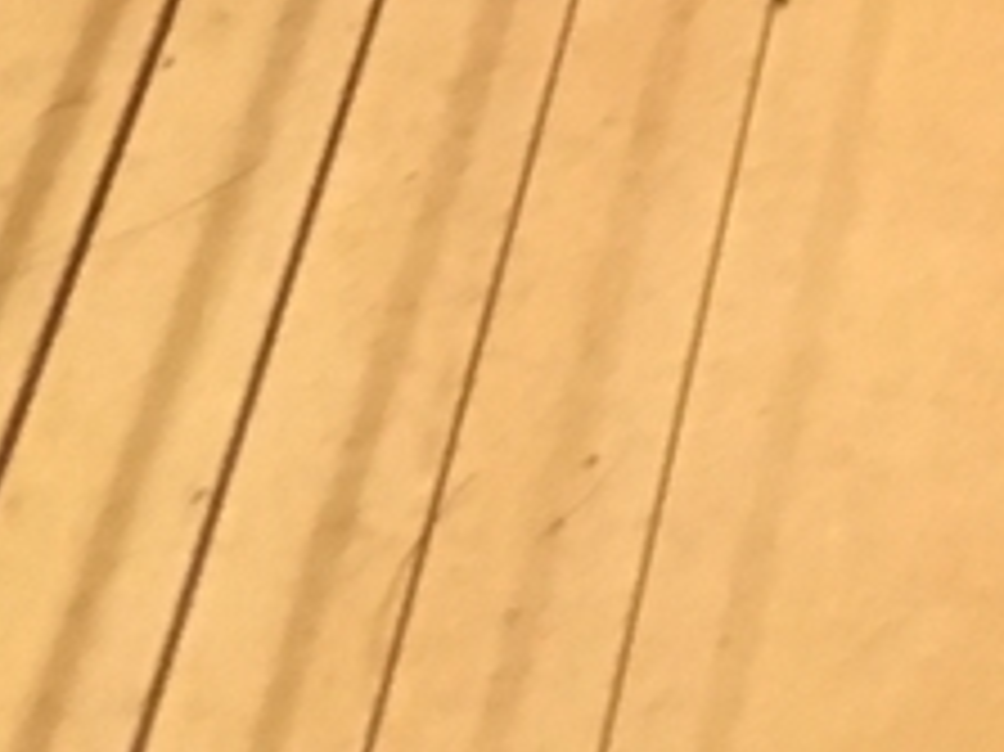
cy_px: -1499
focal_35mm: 156
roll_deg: +9.4
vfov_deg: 8.1
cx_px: 1445
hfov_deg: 12.2
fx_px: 4522
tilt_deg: -32.6
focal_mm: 4.15
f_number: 2.2
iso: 200
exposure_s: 1/24
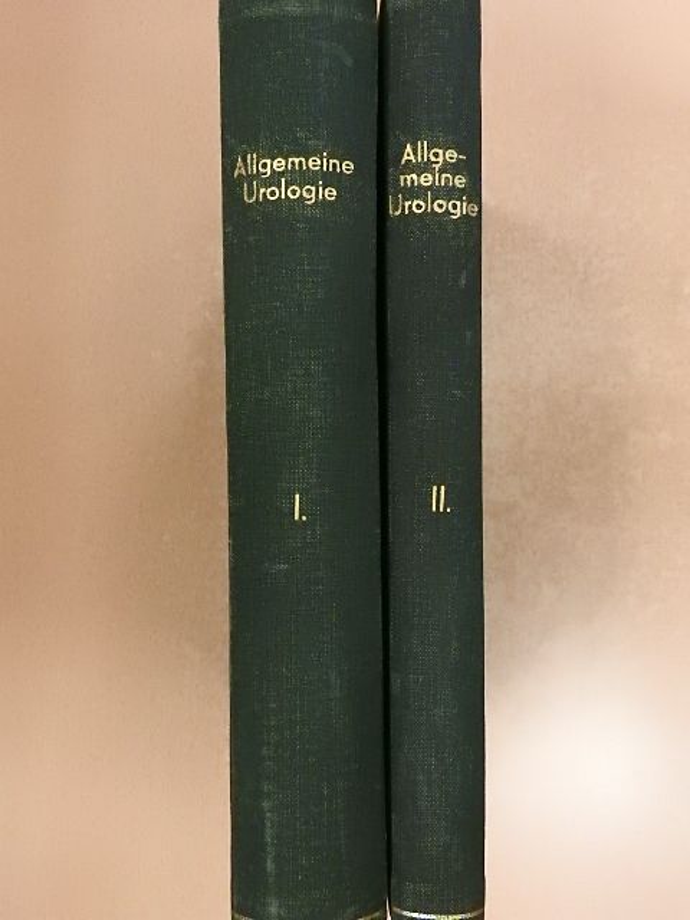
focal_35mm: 35
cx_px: 345
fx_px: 930
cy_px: 460
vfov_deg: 52.6
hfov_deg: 40.7
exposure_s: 1/80
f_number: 3.8
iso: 1600
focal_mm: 6.3
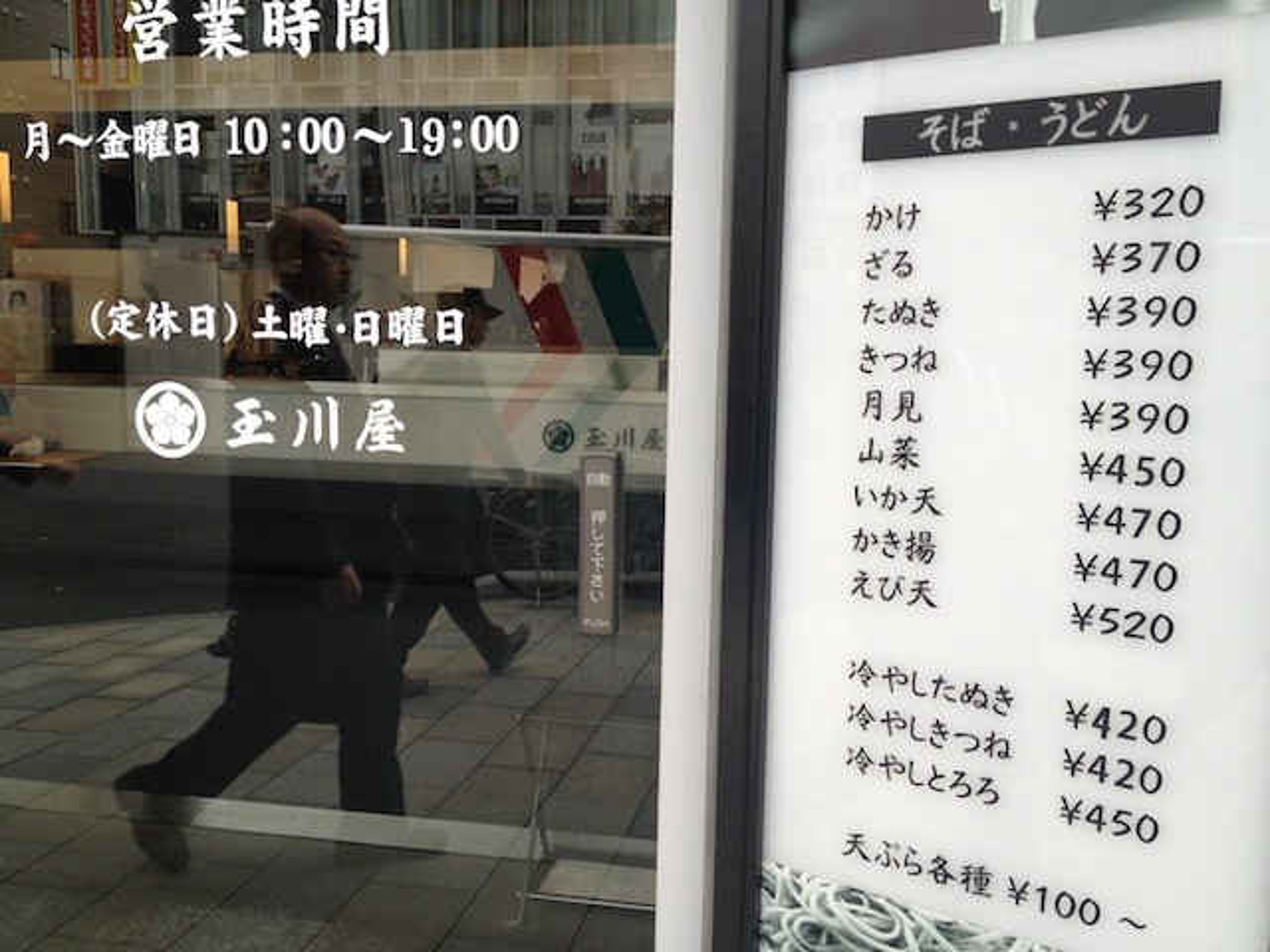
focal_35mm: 35
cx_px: 635
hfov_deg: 52.6
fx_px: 1284
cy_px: 476
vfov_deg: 40.7
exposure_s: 1/120
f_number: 2.4
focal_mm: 4.28
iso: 64
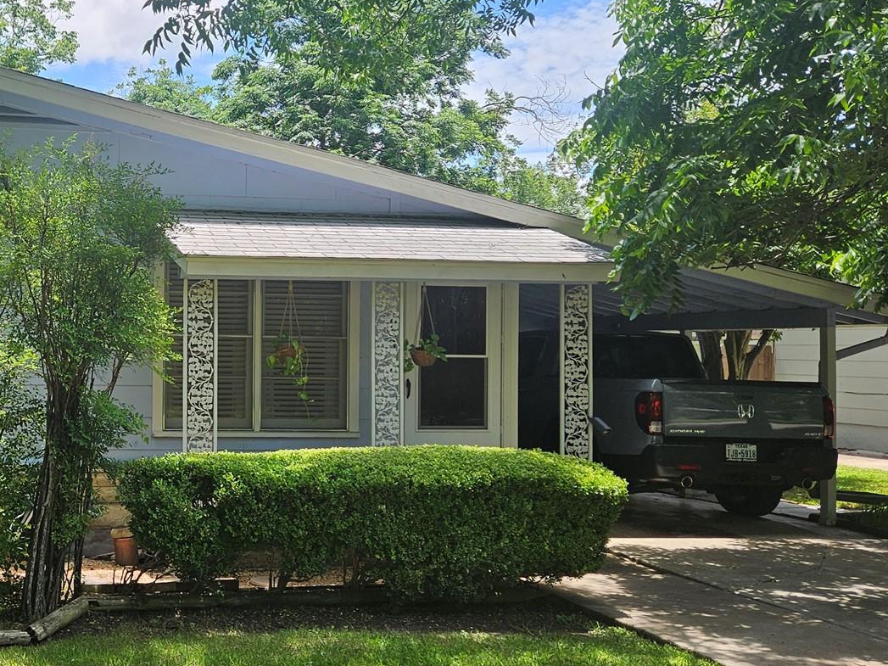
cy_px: 317
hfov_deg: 39.6
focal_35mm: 45
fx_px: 1154
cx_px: 122
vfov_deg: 32.2
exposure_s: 1/598
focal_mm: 5.4
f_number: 1.8
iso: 25
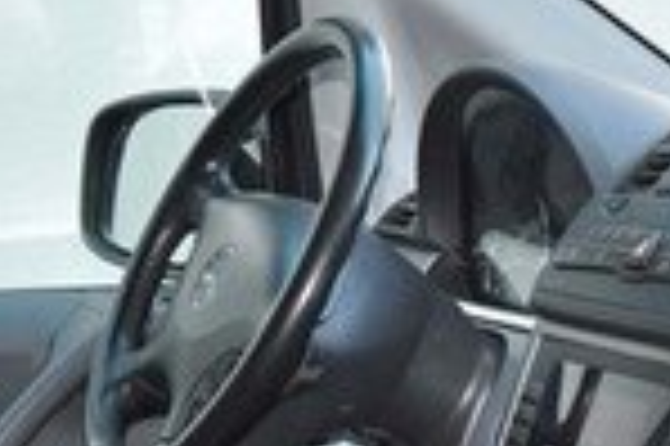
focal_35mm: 120
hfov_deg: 16.8
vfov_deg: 11.1
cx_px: 616
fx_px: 2231
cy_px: 572
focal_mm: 18
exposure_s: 1/160
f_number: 3.5
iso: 400
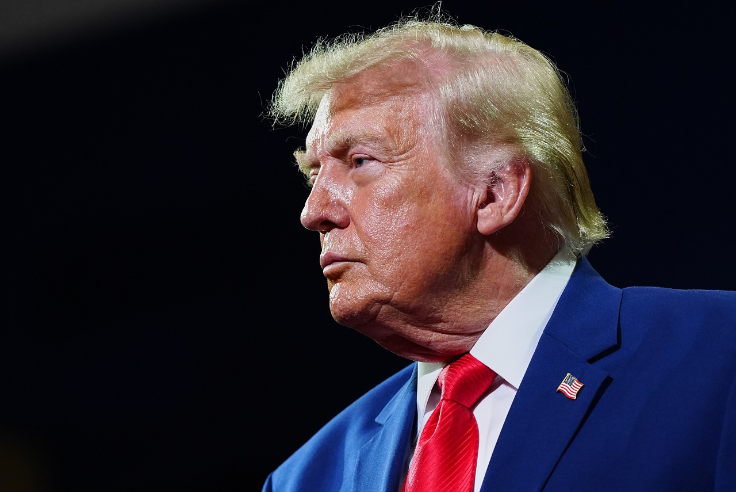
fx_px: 6137
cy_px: 246
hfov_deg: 6.9
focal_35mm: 300
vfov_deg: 4.6
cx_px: 368
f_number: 4
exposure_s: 1/500
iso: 2000
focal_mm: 200
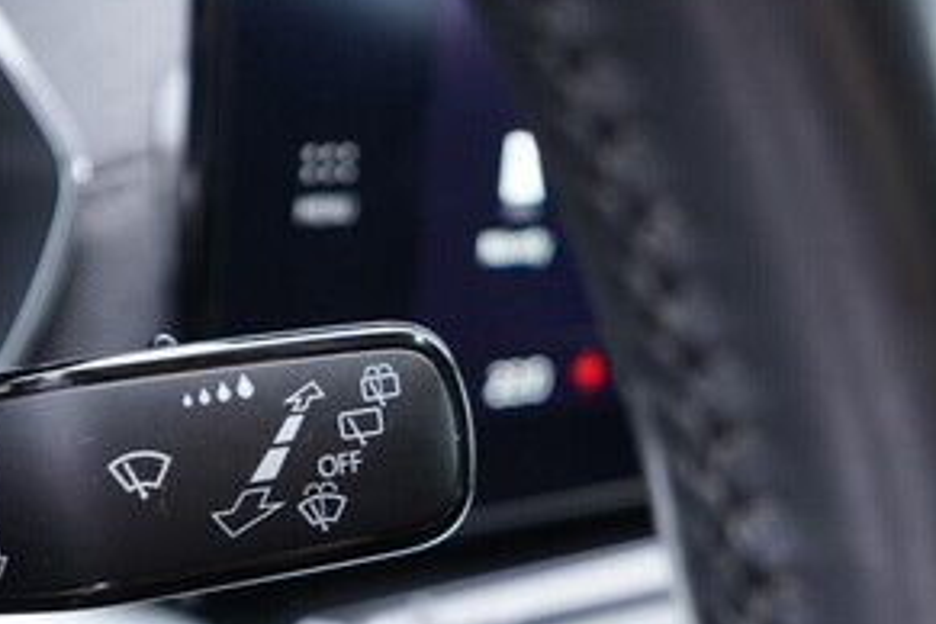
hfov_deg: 29.1
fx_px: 1768
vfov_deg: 19.8
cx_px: 216
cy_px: 494
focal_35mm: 68
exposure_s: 1/40
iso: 500
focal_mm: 24
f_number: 2.8
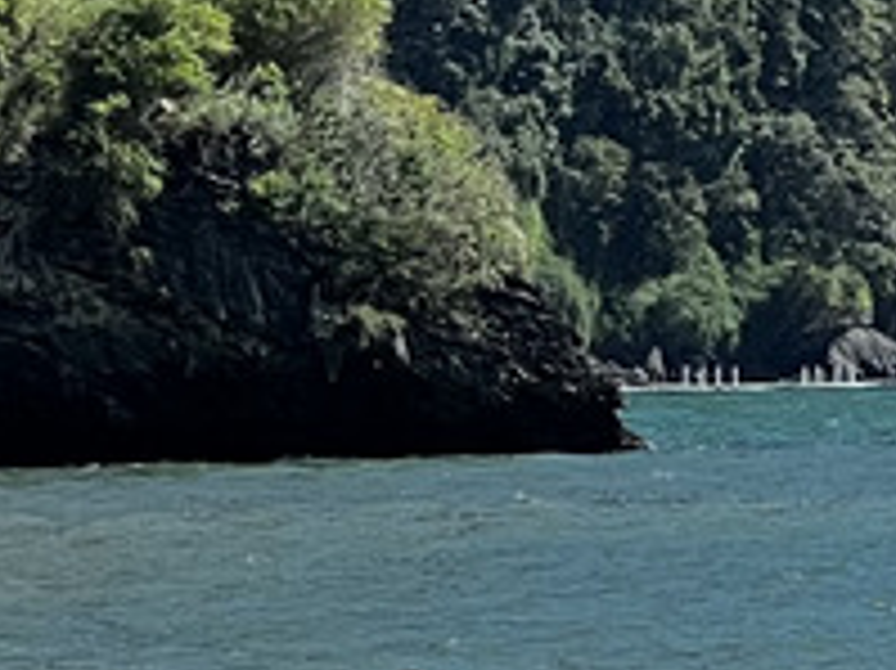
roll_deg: +1.3
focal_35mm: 464
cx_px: -126
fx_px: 12003
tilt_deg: +3.2
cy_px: -292
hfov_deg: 4.3
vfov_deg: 3.2
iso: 32
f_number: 2.8
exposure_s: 1/713
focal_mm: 9
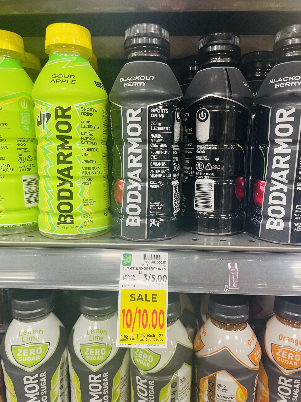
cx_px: 150
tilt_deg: -11.1
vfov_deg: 67.3
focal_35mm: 26
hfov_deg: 53.1
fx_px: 301
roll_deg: -0.4
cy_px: 201
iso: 125
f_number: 1.6
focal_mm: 4.2
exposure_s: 1/60
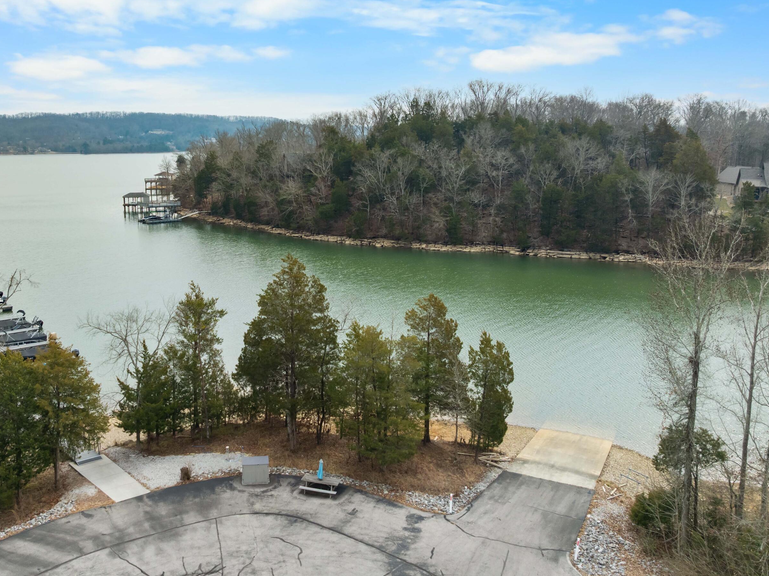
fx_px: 666
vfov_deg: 46.6
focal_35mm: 30
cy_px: 239
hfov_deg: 59.6
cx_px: 314
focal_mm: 12.29
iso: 140
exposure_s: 1/200
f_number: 2.8
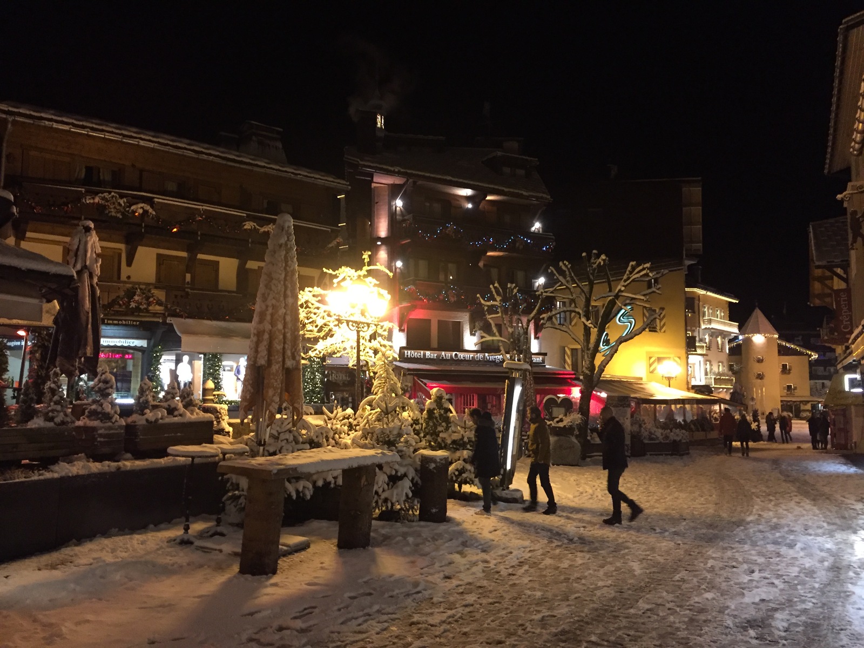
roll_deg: +0.1
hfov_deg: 61.7
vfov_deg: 48.2
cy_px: 324
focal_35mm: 29
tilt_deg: +6.2
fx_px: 724
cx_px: 432
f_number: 2.2
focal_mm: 4.15
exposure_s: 1/20
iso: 250
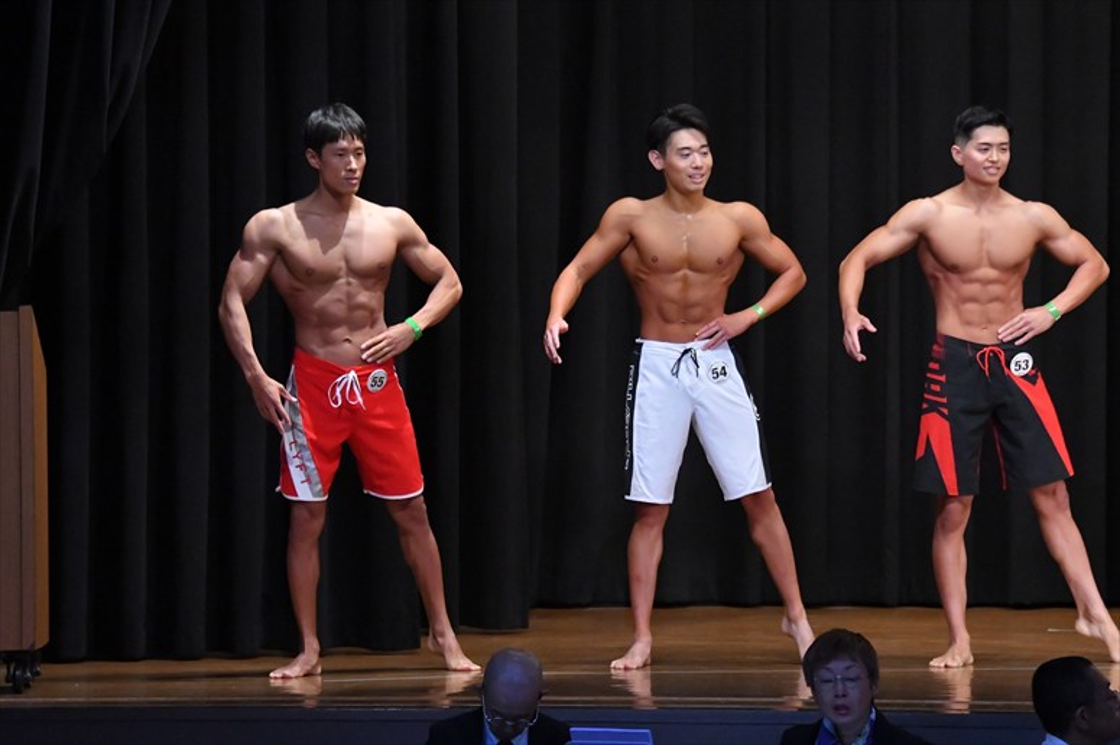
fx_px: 6281
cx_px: 560
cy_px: 372
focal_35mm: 202
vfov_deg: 6.8
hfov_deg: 10.2
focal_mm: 135
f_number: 5.6
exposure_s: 1/400
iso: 8000
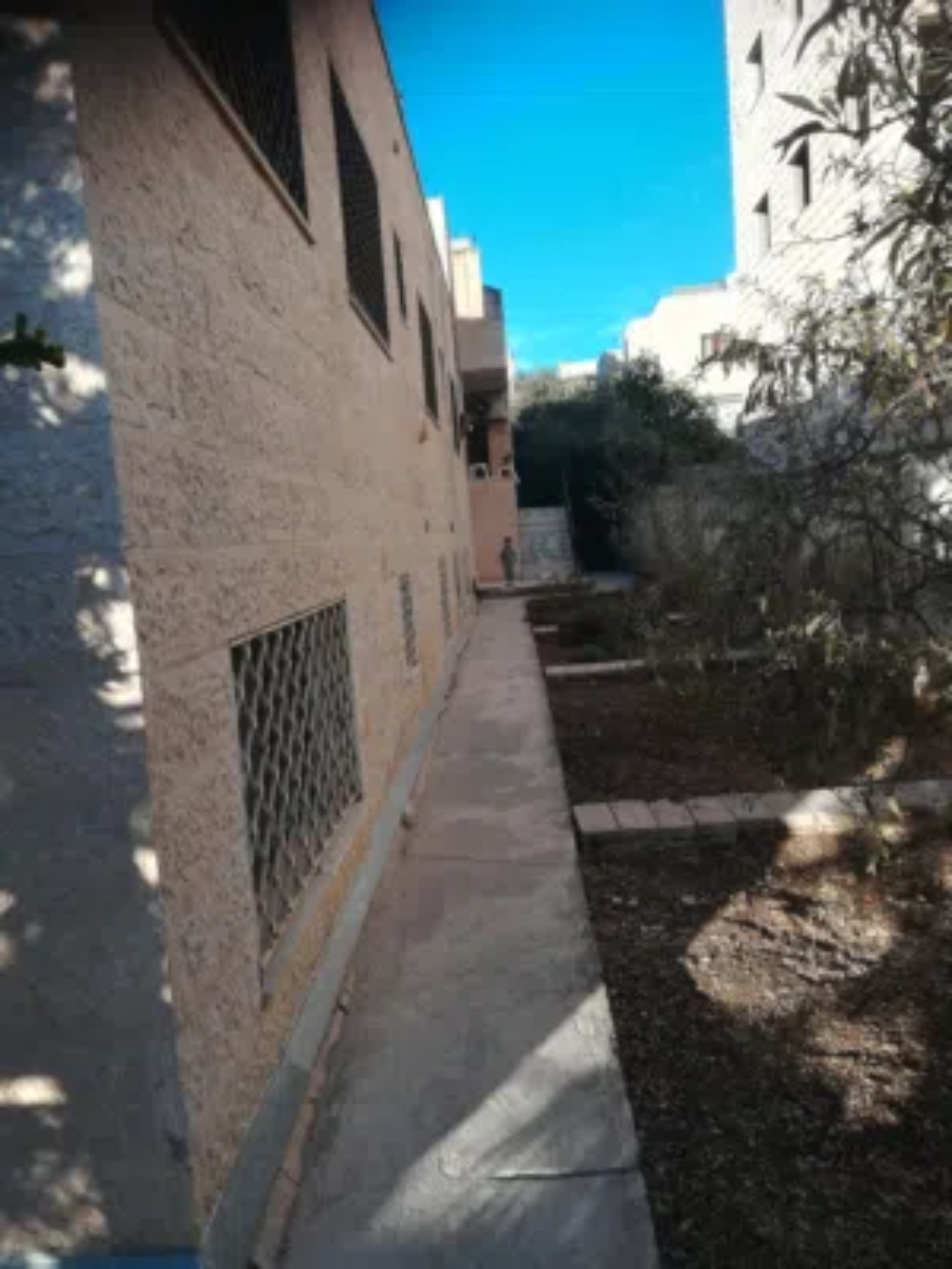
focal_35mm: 26
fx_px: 953
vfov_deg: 67.3
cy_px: 634
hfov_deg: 53.1
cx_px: 476
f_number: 2.2
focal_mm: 3.83
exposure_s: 1/306
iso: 50
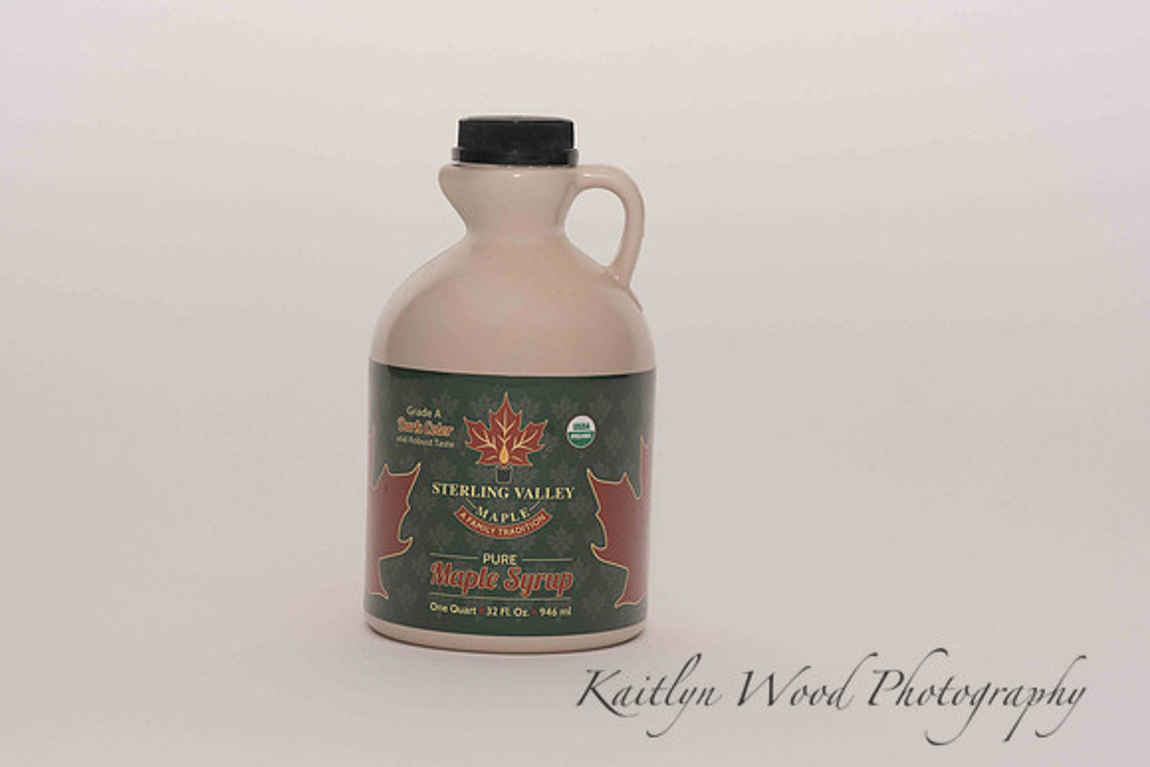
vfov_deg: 16.1
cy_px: 384
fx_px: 2716
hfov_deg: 23.9
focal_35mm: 85
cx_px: 575
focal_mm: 85
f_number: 13
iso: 400
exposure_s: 1/100
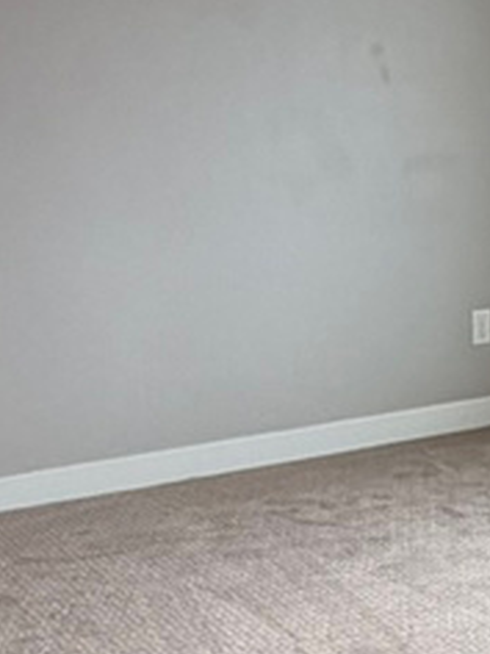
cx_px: 592
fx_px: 1718
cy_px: 490
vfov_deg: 21.4
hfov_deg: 15.6
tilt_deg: -14.0
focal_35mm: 91
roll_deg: +0.0
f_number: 2.2
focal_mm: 2.22
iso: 125
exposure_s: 1/120
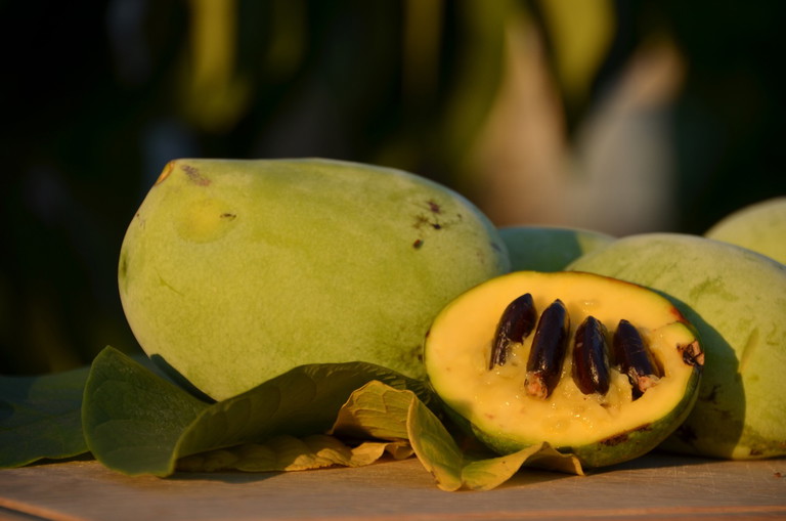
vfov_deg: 4.6
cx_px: 393
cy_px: 260
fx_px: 6538
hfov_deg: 6.9
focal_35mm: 300
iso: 200
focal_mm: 200
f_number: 6.3
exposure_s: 1/400
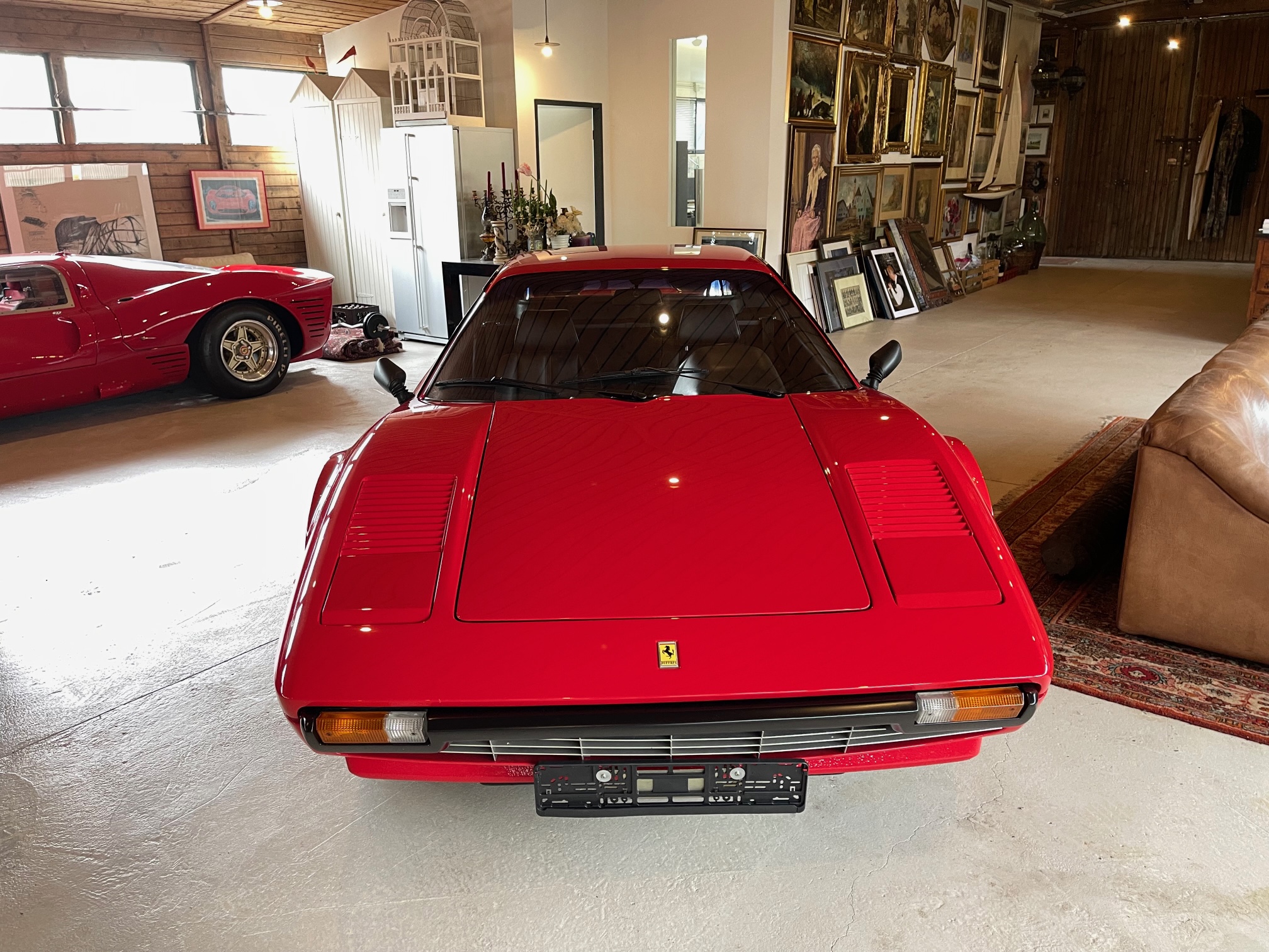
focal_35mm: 26
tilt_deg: -18.6
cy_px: 476
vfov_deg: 53.1
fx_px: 953
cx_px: 634
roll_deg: -0.2
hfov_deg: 67.3
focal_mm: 5.1
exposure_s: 1/50
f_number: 1.6
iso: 125
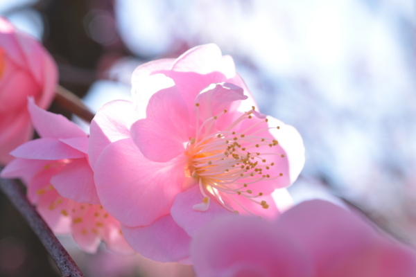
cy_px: 138
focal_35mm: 60
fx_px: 693
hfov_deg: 33.4
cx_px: 208
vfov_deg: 22.6
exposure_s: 1/320
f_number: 9
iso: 400
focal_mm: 40
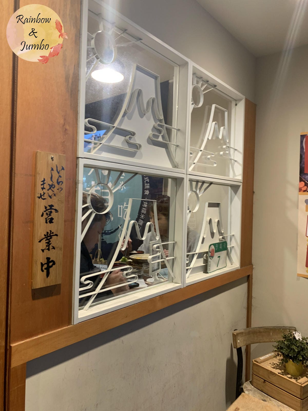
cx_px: 154
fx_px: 308
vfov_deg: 67.3
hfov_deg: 53.1
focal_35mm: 26
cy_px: 206
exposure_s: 1/60
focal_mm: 4.25
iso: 160
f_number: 1.8
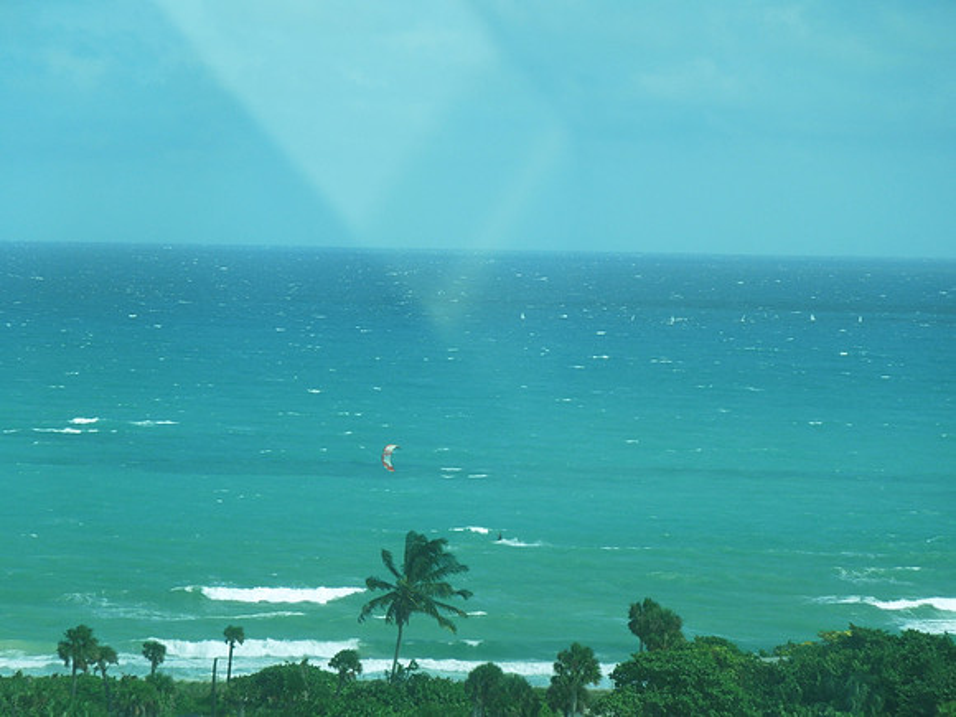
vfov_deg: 6.9
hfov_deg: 9.2
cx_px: 478
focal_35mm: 214
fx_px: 5910
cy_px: 358
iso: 100
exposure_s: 1/320
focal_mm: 38.6
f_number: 5.1
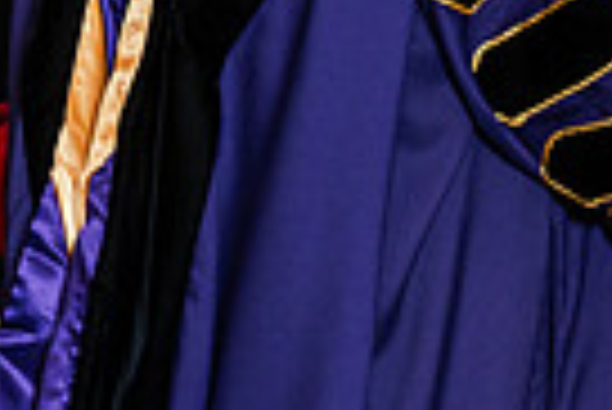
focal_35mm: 298
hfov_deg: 6.9
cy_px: -124
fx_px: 5071
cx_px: 590
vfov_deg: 4.6
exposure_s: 1/200
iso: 1250
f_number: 4.5
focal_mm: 70
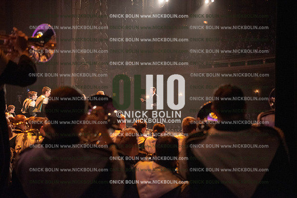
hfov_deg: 48.4
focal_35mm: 40
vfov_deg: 33.4
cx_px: 148
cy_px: 99
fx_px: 330
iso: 2000
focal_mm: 40
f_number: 2.8
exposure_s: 1/200
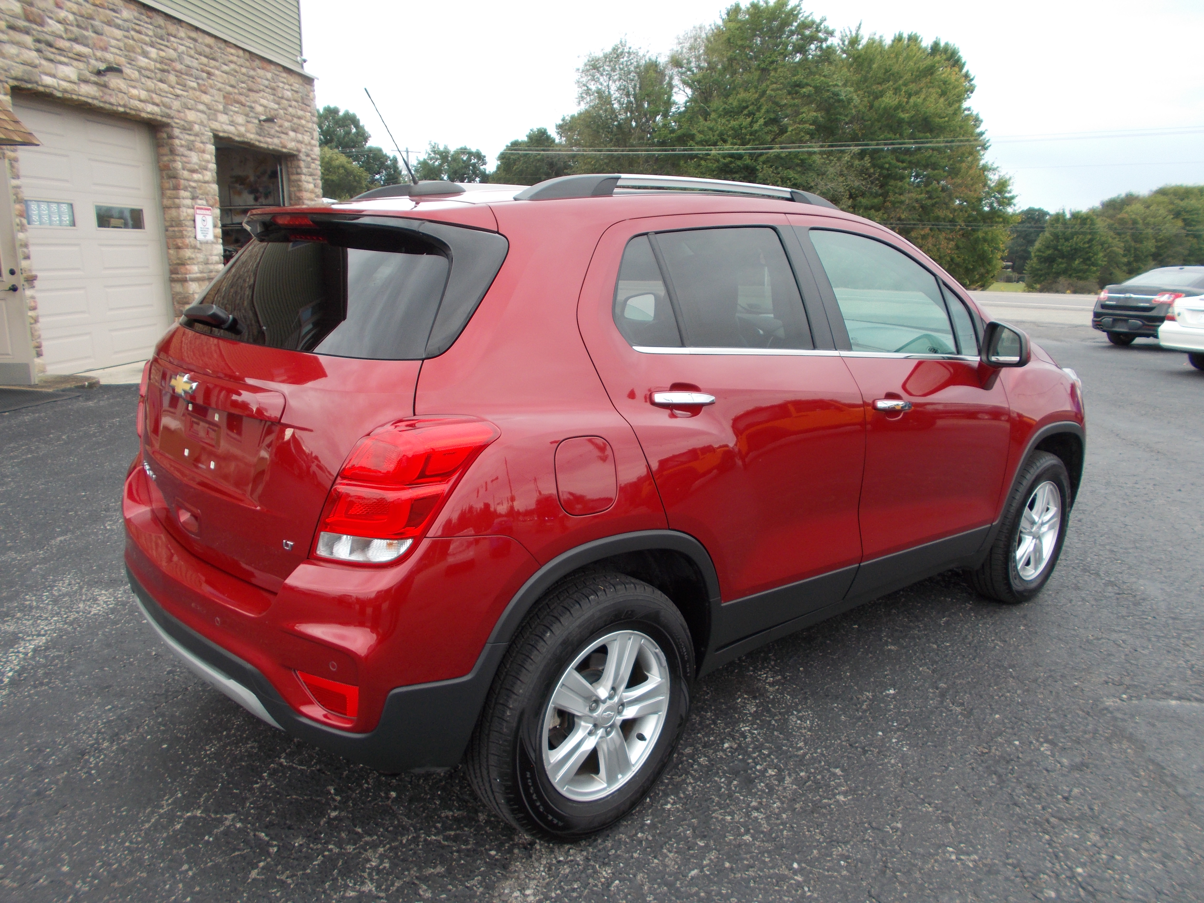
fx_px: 904
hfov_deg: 67.3
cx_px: 602
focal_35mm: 26
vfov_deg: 53.1
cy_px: 452
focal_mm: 4.6
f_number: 3.2
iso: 80
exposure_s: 1/100
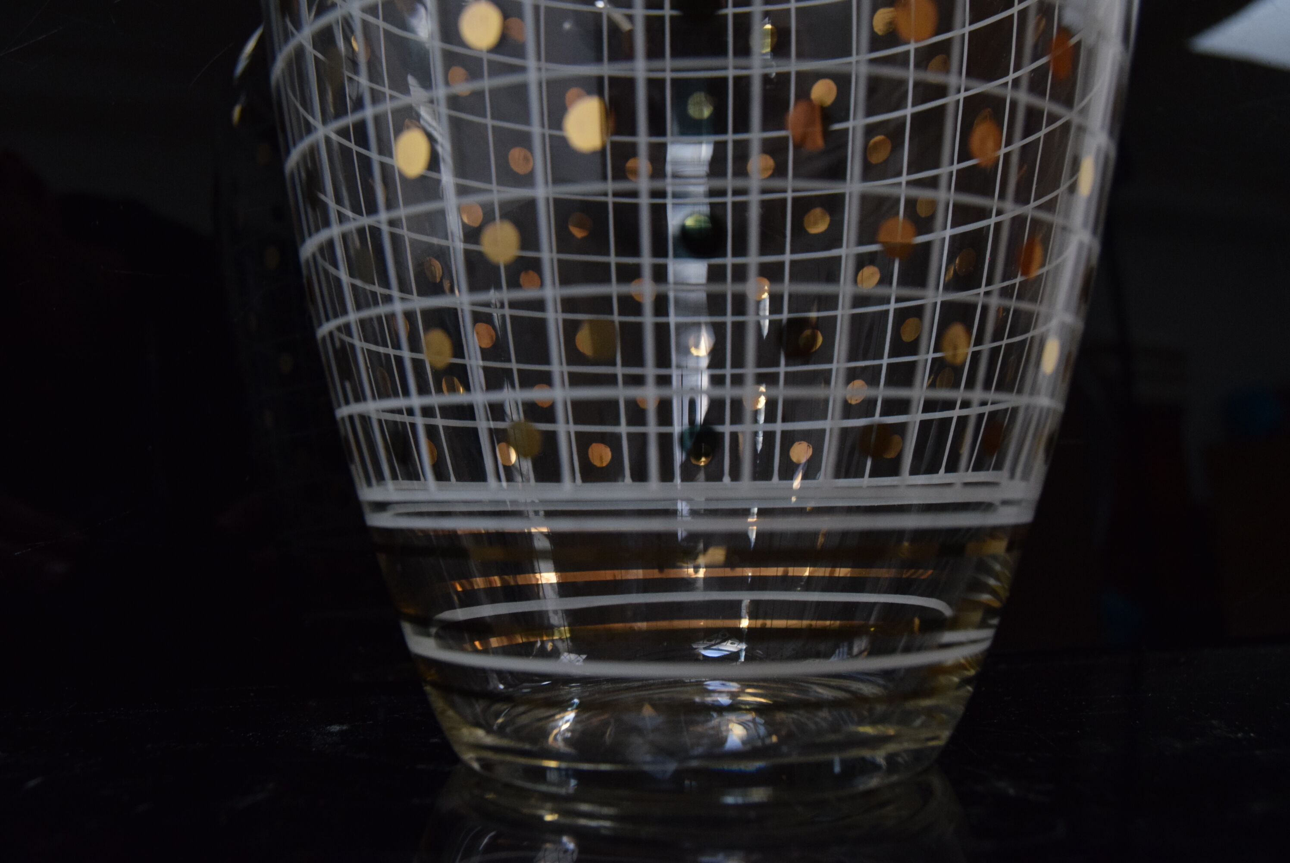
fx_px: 1399
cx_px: 645
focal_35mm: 39
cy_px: 432
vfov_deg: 34.3
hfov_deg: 49.5
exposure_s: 1/160
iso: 1600
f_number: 6.3
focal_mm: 26
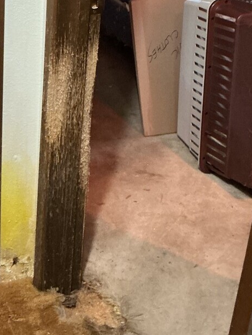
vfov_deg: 27.8
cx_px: 19
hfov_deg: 21.1
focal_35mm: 68
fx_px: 660
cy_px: 52
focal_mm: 3
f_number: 1.8
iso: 320
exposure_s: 1/30
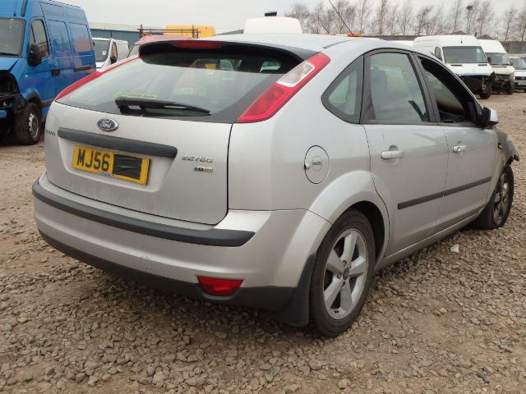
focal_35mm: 38
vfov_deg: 37.7
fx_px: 577
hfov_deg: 49.0
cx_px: 263
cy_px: 197
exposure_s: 1/250
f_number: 4.6
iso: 125
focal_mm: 6.8
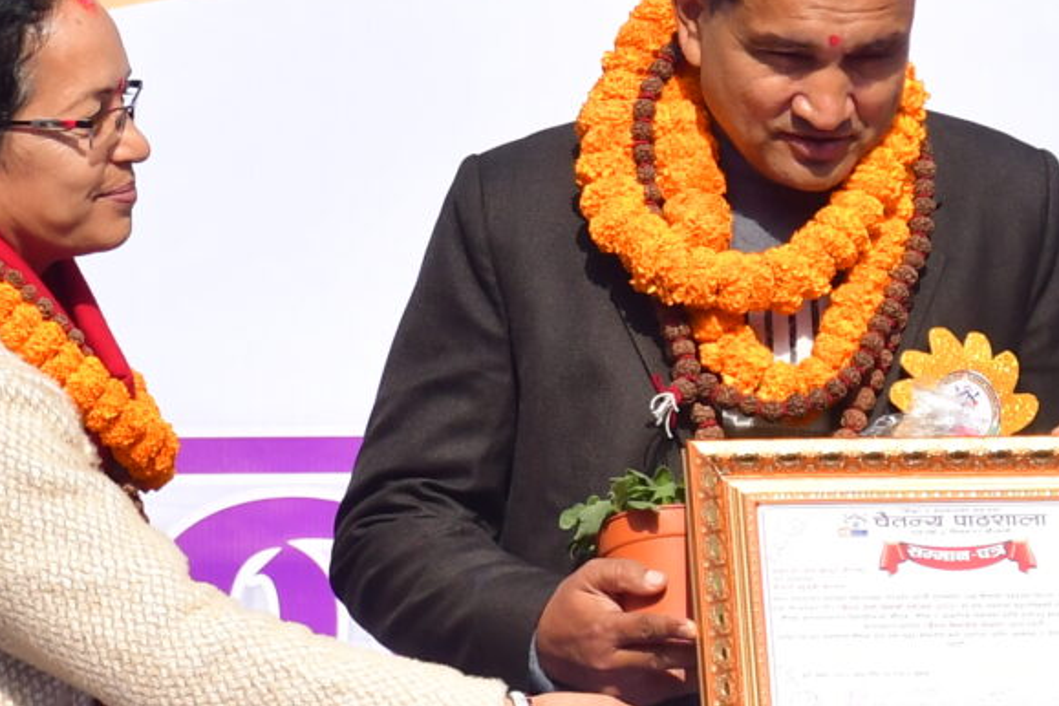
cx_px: 1066
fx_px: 12883
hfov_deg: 4.7
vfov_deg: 3.1
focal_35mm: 438
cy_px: 409
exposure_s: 1/1250
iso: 320
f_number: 5.6
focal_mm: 66
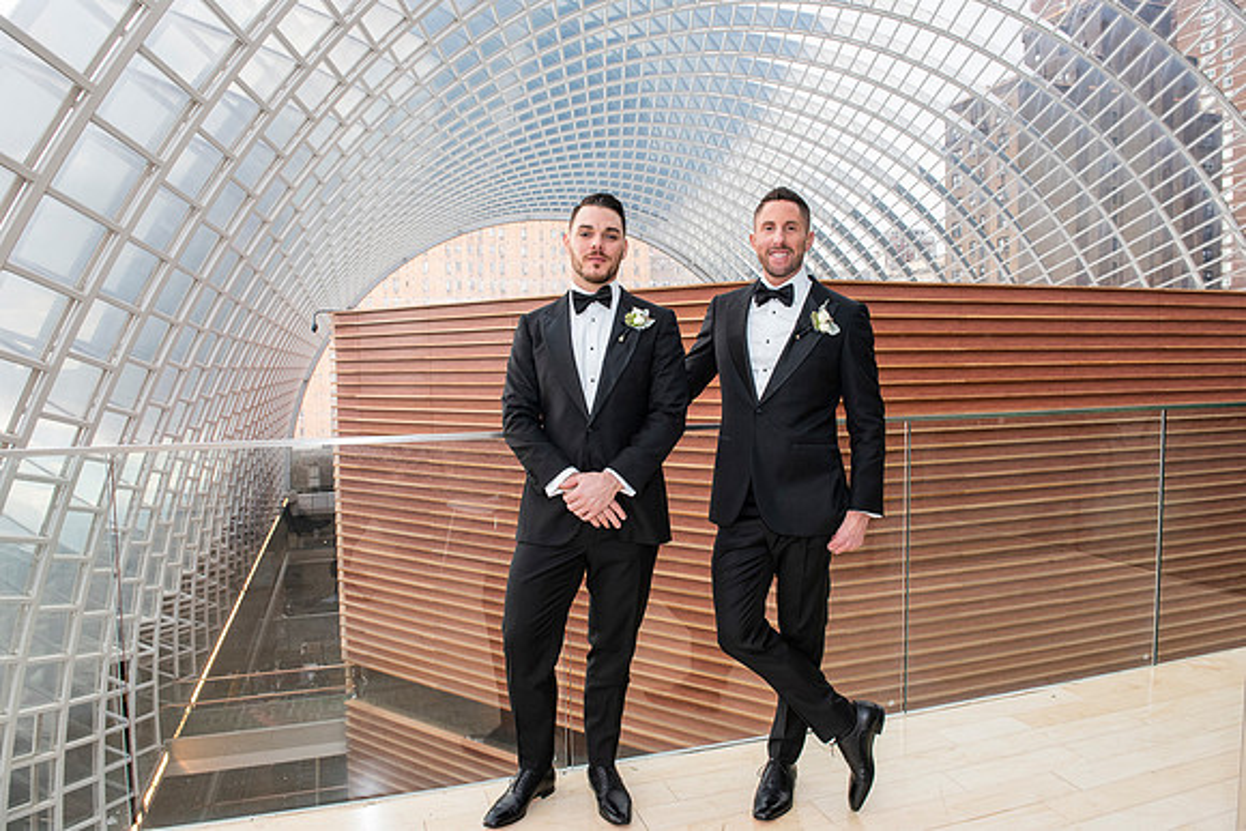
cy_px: 416
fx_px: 831
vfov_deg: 53.2
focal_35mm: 24
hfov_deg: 73.7
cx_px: 623
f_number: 8
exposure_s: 1/160
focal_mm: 24
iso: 1600
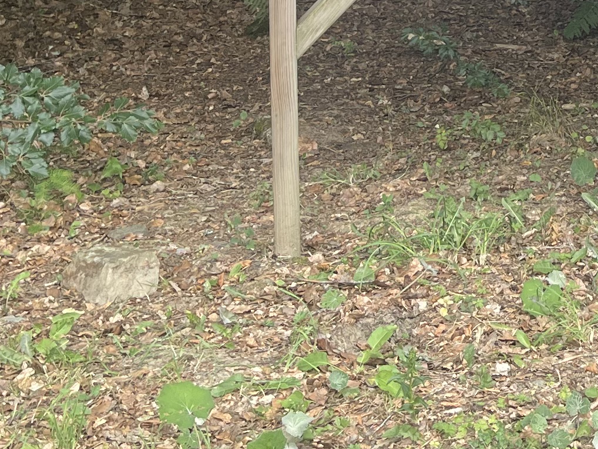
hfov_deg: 18.8
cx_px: 705
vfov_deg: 13.9
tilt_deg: -7.9
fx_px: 1711
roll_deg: -1.2
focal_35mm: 99
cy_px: -242
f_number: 1.6
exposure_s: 1/129
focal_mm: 5.1
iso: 32
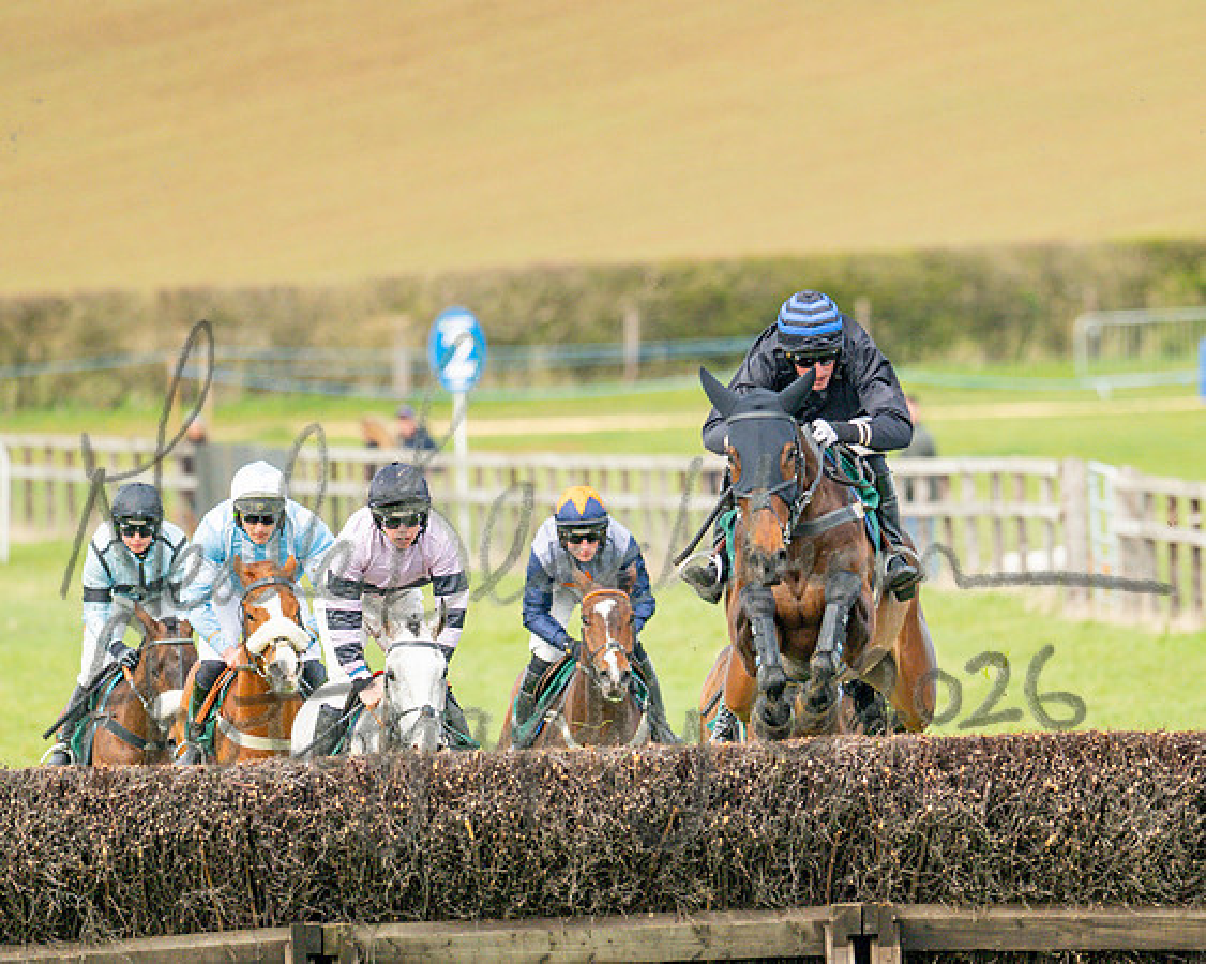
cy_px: 372
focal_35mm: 831
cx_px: 890
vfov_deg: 1.9
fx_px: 29633
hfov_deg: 2.3
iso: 400
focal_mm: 400
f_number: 4.5
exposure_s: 1/1250
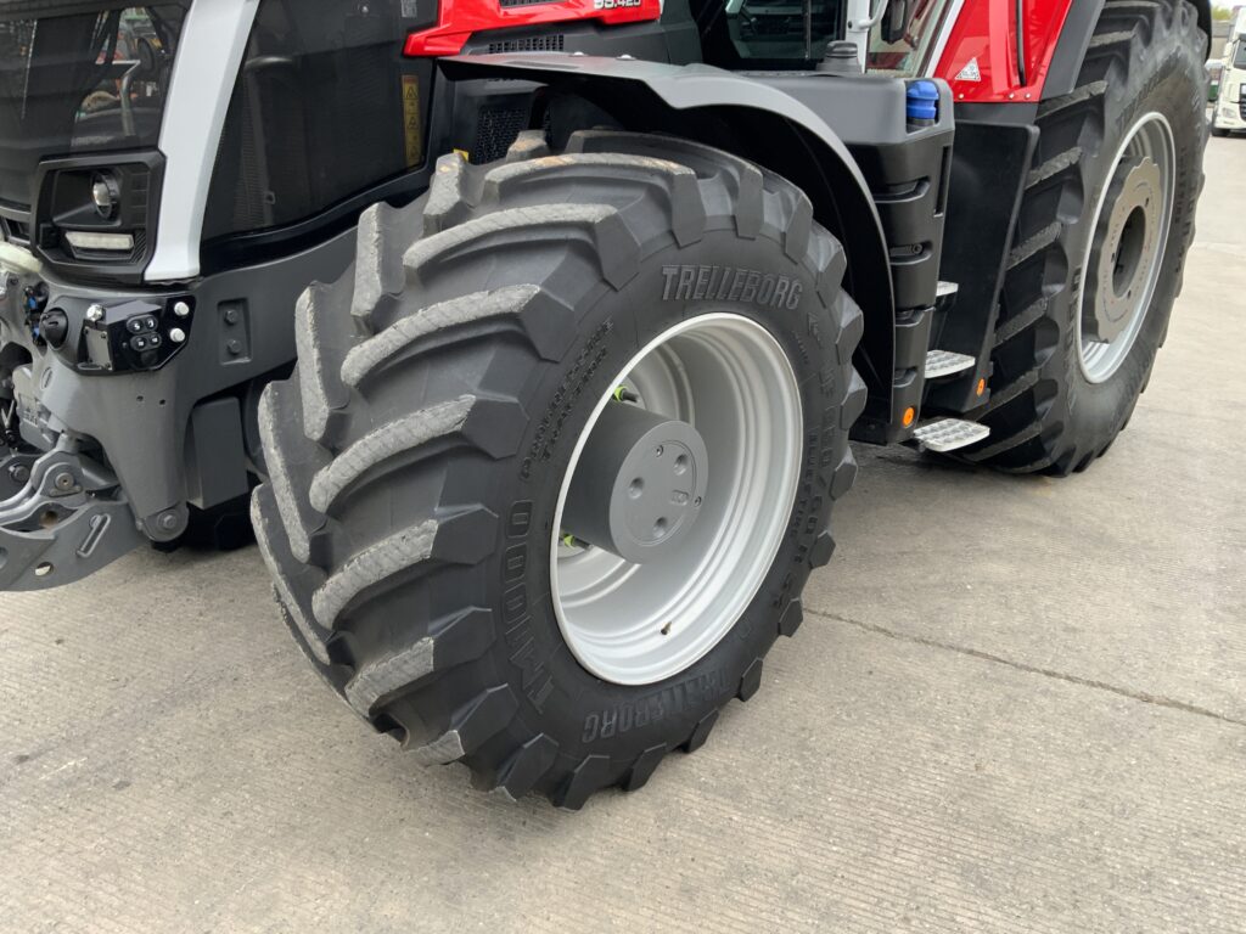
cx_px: 623
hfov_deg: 61.7
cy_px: 467
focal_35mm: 29
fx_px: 1044
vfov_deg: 48.2
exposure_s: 1/122
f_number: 1.8
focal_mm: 3
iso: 40
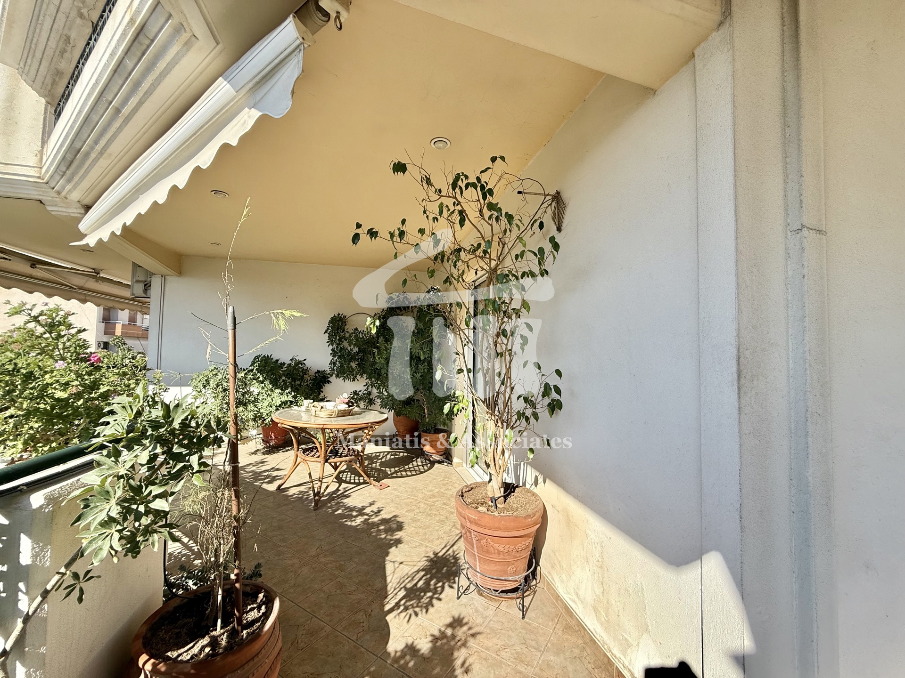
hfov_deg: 102.1
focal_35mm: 14
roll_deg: -1.5
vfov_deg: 85.7
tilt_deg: +2.5
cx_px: 452
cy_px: 339
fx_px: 366
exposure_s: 1/1167
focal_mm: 2.22
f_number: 2.2
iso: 64
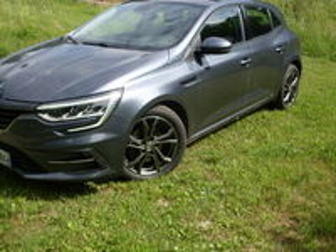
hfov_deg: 49.0
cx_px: 168
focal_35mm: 38
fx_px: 369
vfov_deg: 37.7
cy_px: 126
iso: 80
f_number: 8.4
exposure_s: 1/125
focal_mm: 6.3
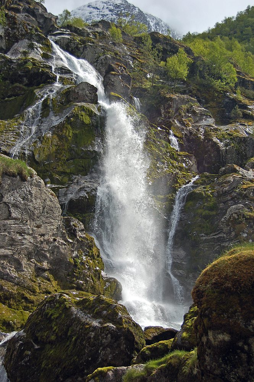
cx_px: 127
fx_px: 493
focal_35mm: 46
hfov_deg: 28.9
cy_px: 191
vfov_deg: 42.4
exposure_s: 1/1250
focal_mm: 31
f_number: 5
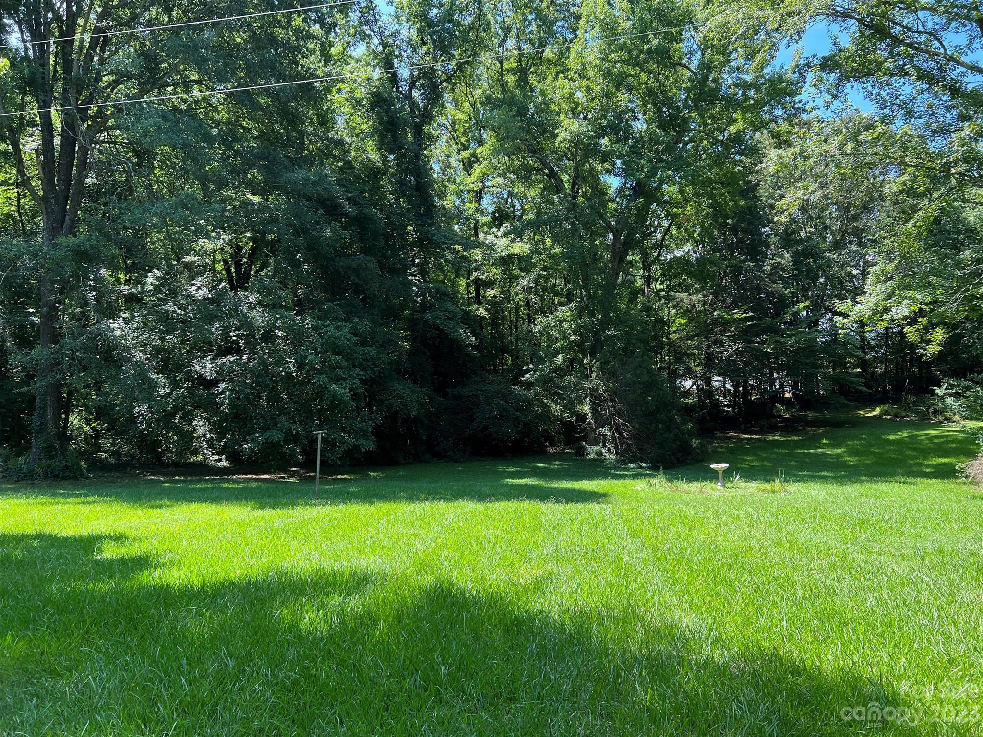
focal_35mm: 26
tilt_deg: +1.2
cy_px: 368
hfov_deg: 67.3
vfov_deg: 53.1
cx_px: 492
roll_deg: -0.8
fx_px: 738
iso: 50
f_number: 1.5
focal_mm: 5.7
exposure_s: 1/588
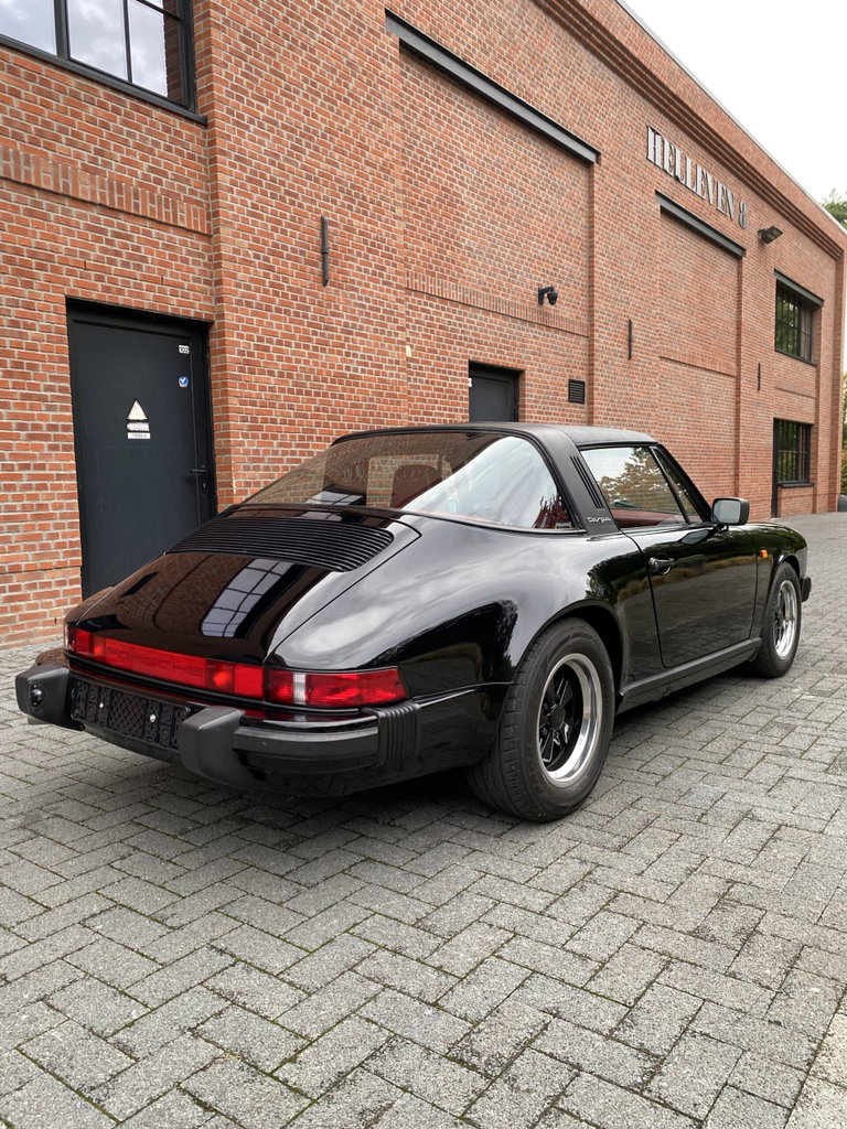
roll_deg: +1.3
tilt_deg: -5.5
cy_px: 564
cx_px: 424
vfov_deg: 67.3
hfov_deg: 53.1
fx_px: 848
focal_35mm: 26
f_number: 1.8
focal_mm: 4.25
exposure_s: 1/101
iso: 125
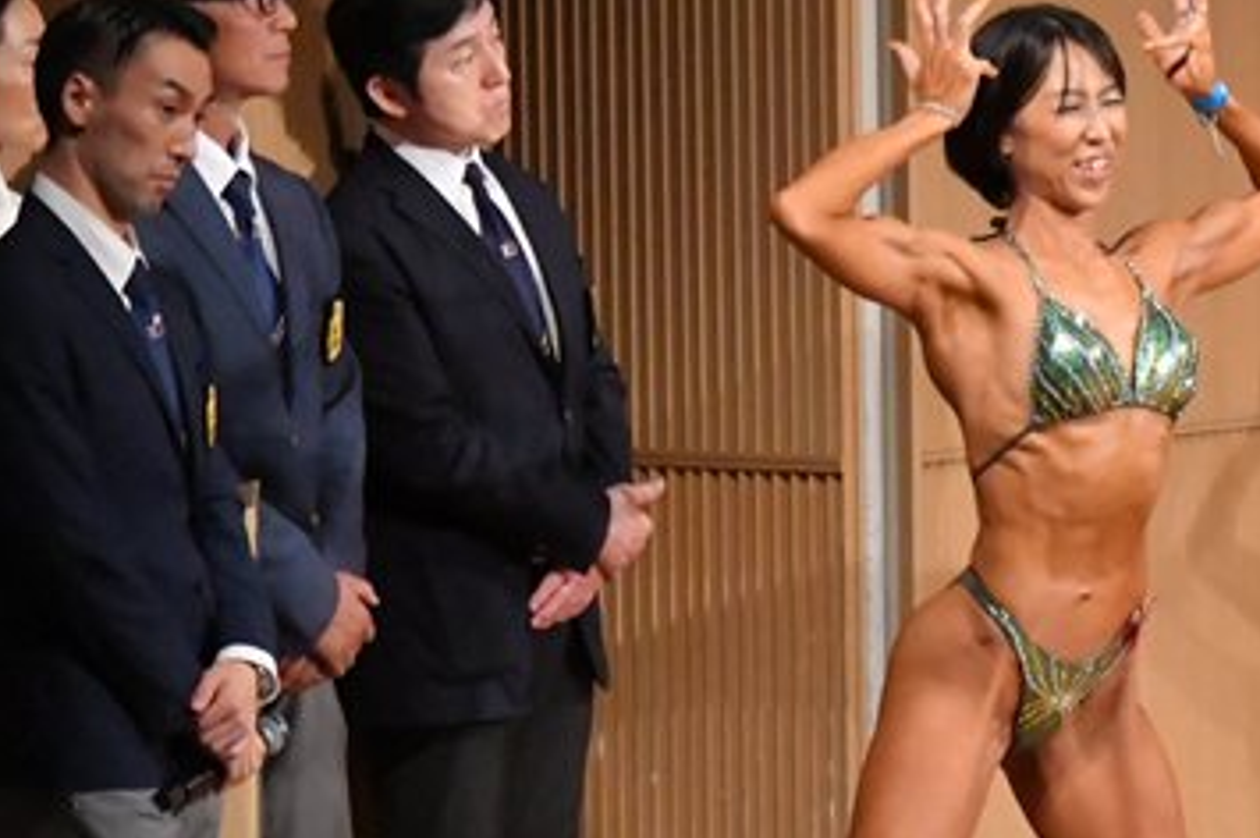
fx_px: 18323
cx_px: 1255
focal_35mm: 524
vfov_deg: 2.6
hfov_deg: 3.9
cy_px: 739
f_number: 5.6
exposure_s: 1/400
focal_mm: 160
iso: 11400
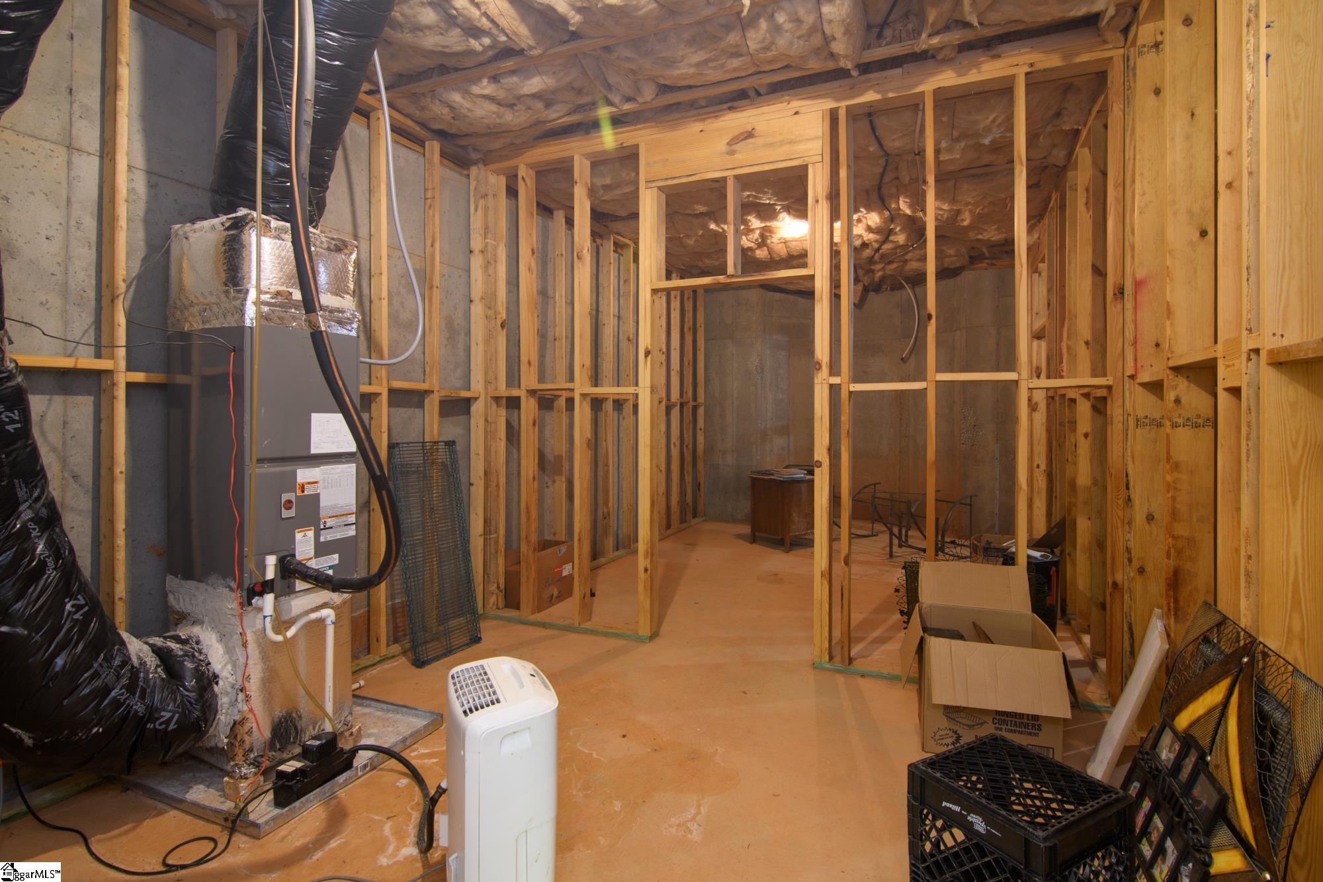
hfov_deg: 96.7
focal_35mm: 16
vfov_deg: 73.7
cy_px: 441
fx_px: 588
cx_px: 662
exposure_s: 1.6
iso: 200
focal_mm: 11
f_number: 7.1
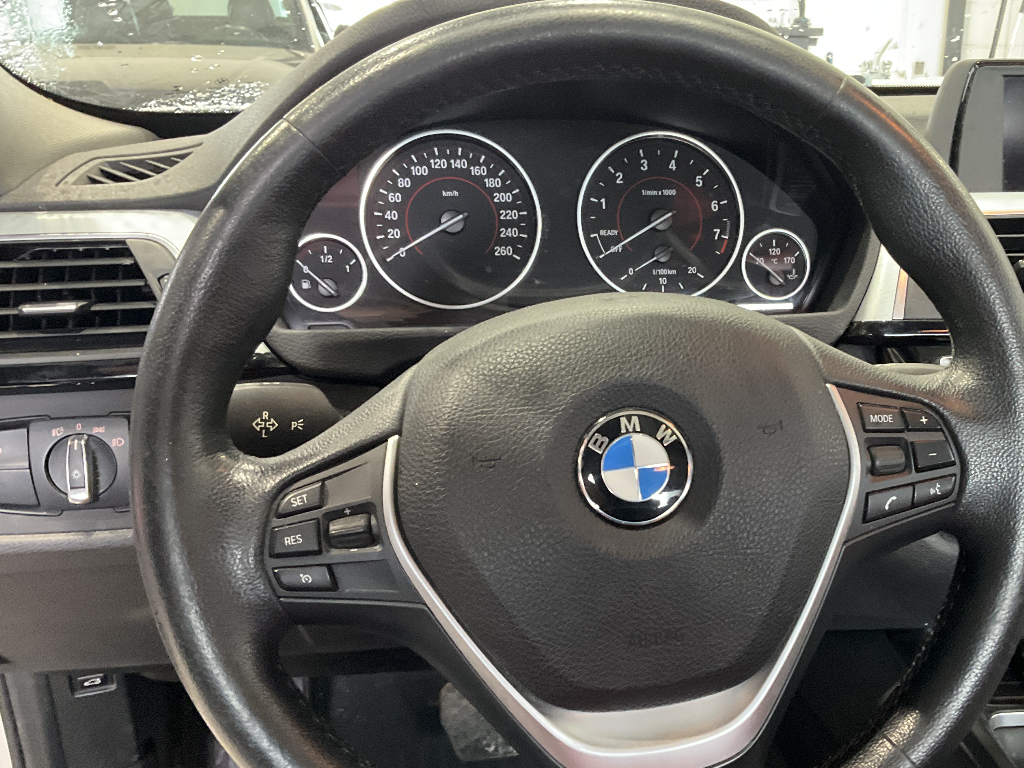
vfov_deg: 36.8
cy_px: 441
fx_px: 1154
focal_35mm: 39
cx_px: 676
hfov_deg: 47.2
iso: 320
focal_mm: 3
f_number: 1.8
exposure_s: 1/30
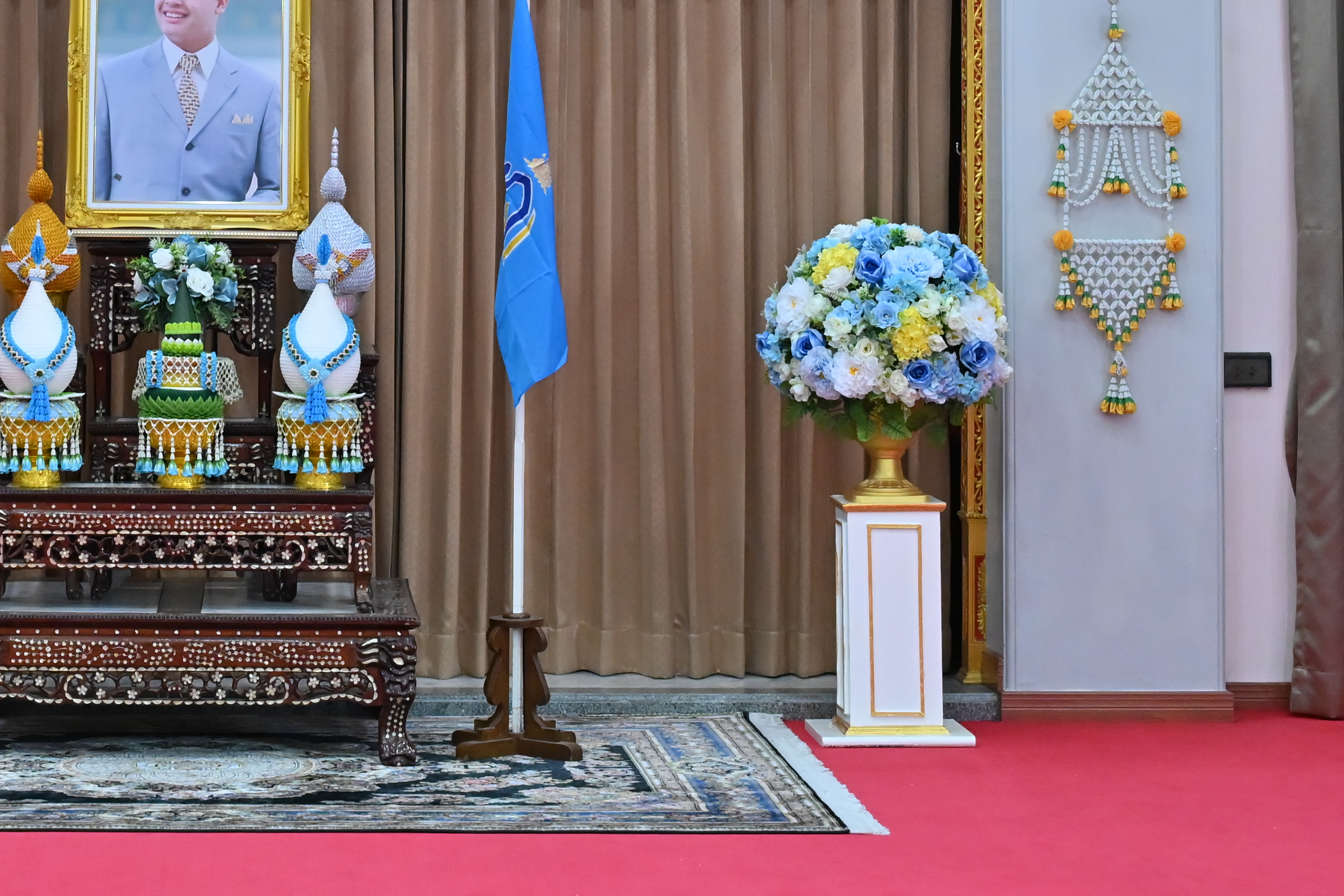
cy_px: 21
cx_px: 215
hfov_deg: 19.0
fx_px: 3957
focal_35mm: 106
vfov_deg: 12.8
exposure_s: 1/160
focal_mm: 48
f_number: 4
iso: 2500
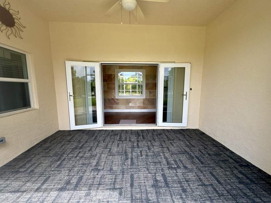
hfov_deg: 102.1
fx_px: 110
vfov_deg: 85.7
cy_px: 102
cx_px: 136
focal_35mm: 14
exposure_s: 1/130
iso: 40
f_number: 2.2
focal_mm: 2.22
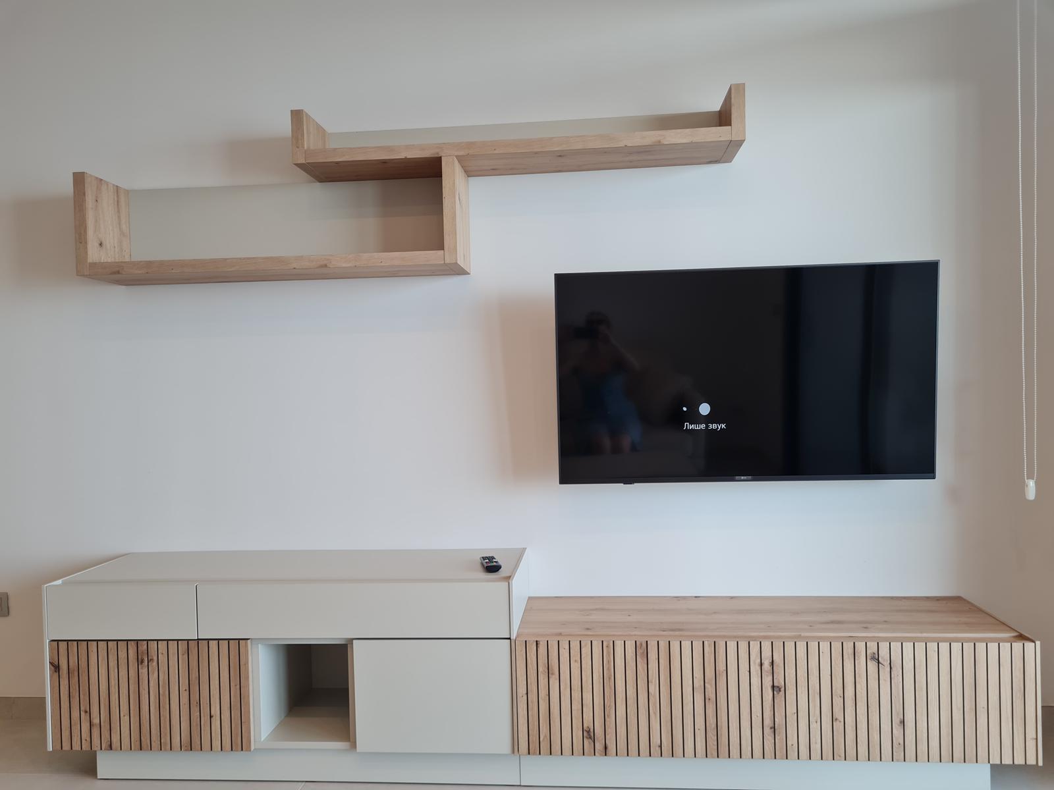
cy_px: 395
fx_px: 792
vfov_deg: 53.1
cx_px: 527
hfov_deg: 67.3
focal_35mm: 26
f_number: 1.8
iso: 80
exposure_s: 1/100
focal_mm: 5.4
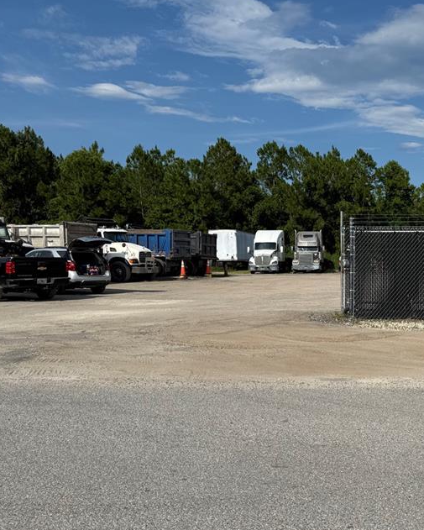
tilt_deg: -1.3
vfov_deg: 47.9
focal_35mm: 38
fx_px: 596
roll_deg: -0.9
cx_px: 408
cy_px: 287
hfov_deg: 35.9
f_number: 1.78
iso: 80
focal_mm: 6.76
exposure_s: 1/8130
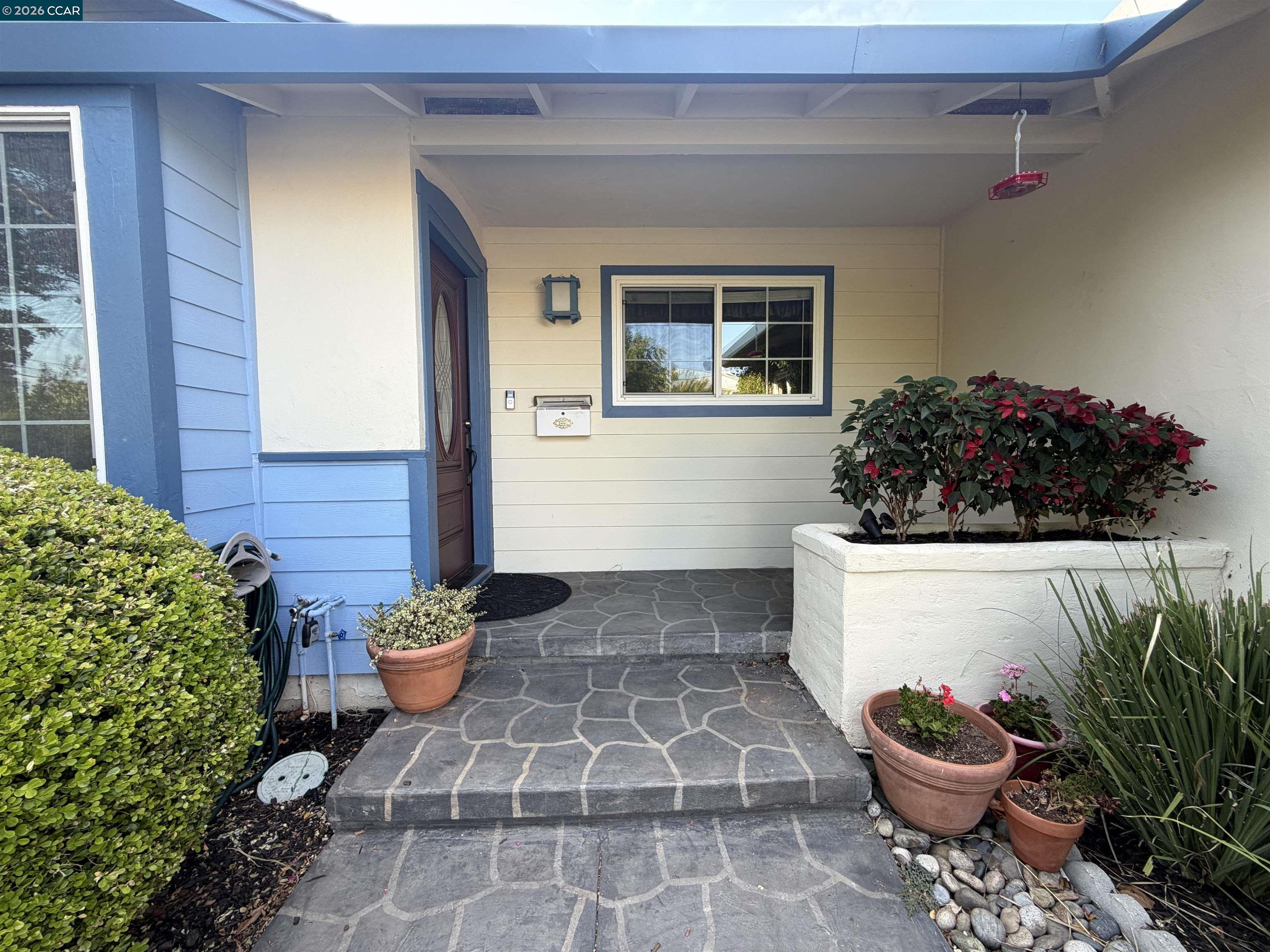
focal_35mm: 14
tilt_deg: -3.2
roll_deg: +0.9
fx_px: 514
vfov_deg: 85.7
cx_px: 635
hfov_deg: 102.1
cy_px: 476
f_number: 2.2
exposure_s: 1/121
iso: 50
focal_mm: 2.22
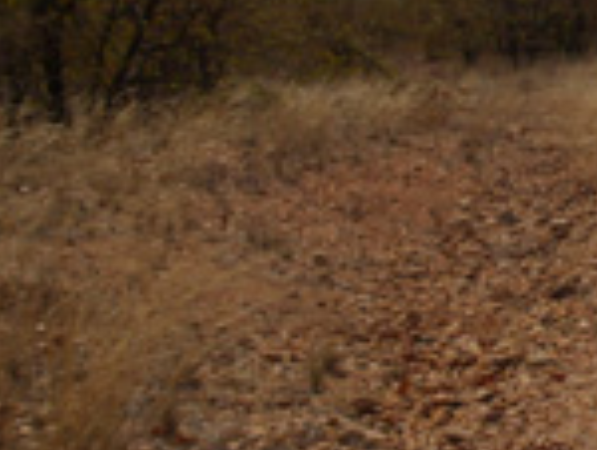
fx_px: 1969
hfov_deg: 16.5
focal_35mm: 114
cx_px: 720
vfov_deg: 13.0
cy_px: 88
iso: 50
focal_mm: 7.8
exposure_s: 1/521
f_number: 7.4
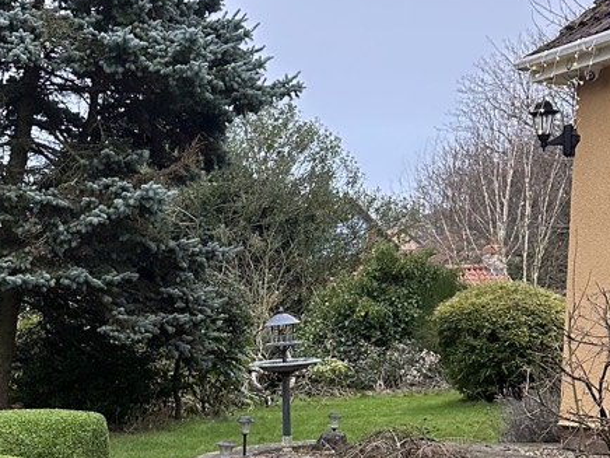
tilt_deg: -3.7
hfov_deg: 24.4
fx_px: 1357
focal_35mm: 77
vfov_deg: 18.6
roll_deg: -1.3
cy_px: 466
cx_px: 31
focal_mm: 6.86
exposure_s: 1/121
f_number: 1.78
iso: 200
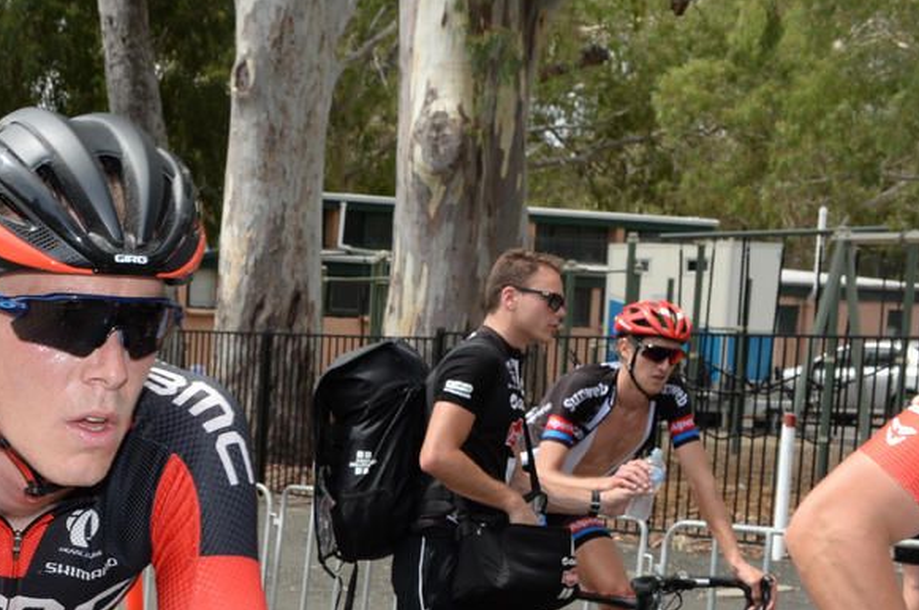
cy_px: 589
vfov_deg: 14.5
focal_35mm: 93
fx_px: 2371
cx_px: 28
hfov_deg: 21.3
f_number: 10
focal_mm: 45
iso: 400
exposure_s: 1/250
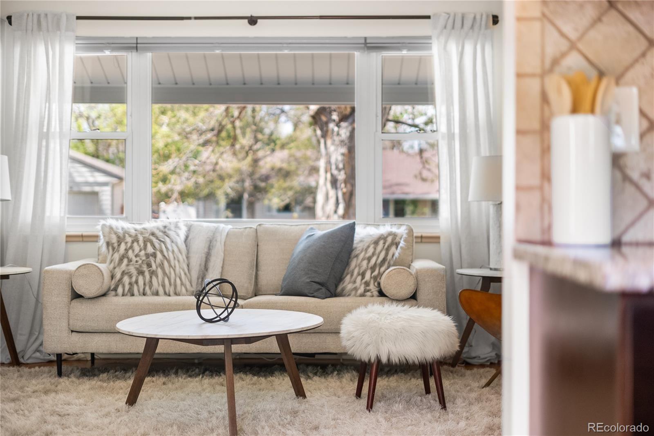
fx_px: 908
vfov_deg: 27.0
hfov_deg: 39.6
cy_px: 218
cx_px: 327
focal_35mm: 50
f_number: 1.8
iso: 200
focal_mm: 50
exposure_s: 1/2000
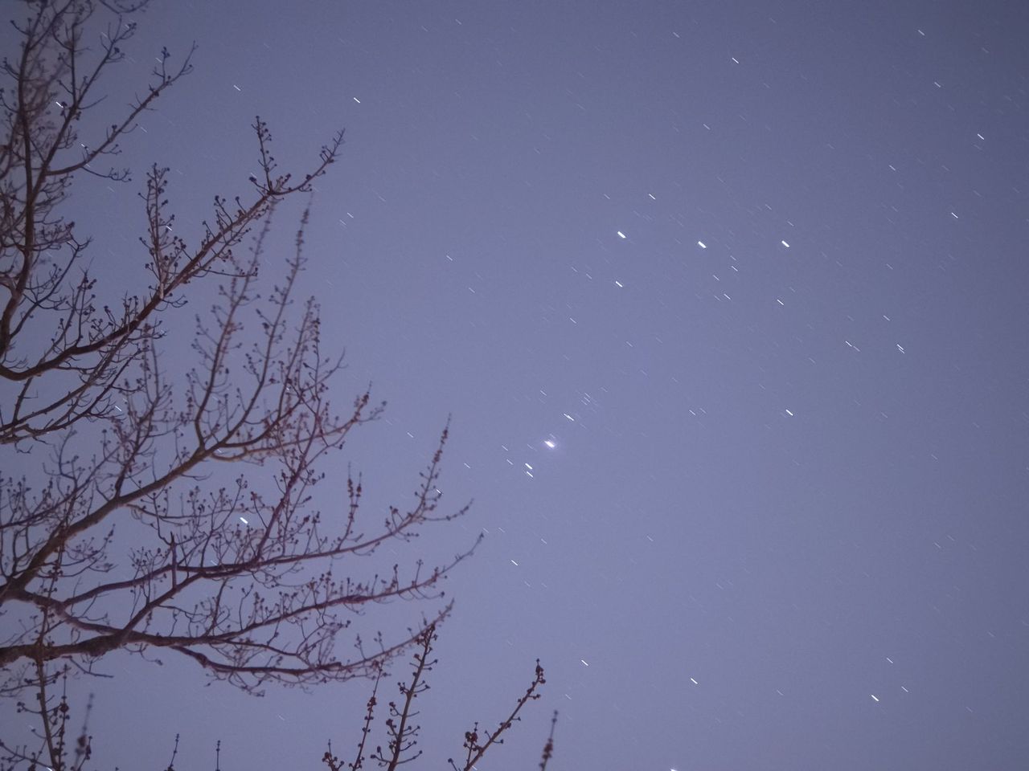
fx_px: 3419
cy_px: 386
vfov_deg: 12.9
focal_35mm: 115
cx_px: 514
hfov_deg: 17.1
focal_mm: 18.6
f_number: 3.4
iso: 640
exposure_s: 30
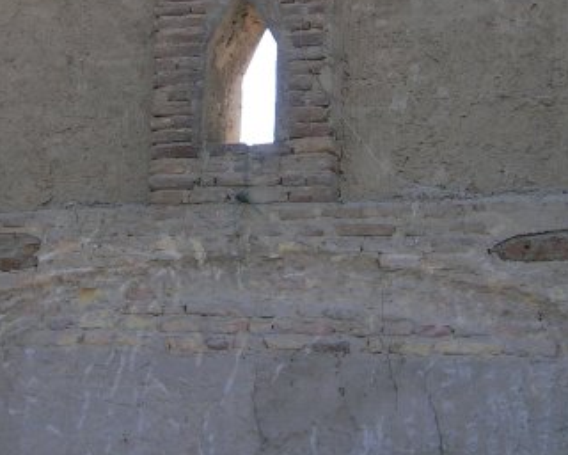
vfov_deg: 23.5
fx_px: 1076
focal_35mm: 64
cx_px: 243
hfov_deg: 29.5
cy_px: 91
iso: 50
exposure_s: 1/145
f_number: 4.8
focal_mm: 5.4
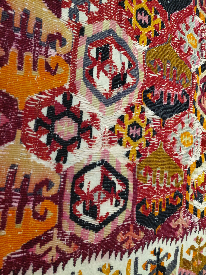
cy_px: 138
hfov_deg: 54.9
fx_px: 198
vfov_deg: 69.4
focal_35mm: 25
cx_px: 103
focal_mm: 4.69
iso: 250
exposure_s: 1/50.1
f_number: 1.8
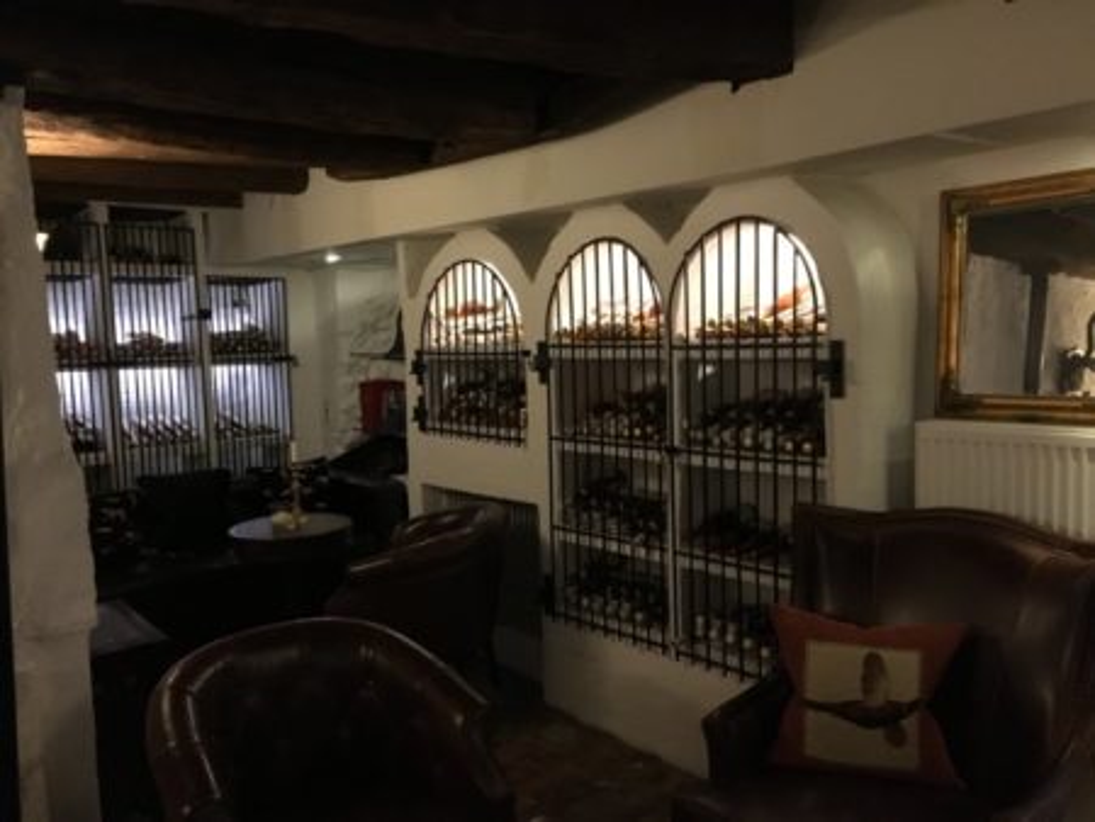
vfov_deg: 48.3
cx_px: 548
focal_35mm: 29
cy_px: 411
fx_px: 918
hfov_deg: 61.6
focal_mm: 4.15
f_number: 2.2
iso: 320
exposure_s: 1/17
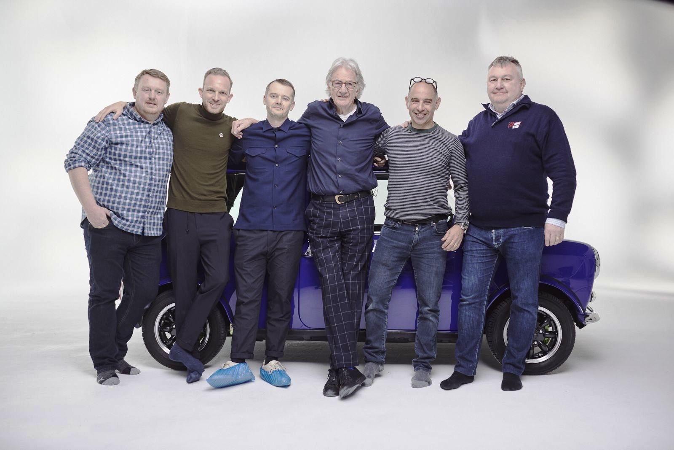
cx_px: 337
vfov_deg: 37.9
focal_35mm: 35
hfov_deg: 54.4
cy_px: 225
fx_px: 655
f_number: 2.5
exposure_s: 1/250
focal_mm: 35
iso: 160
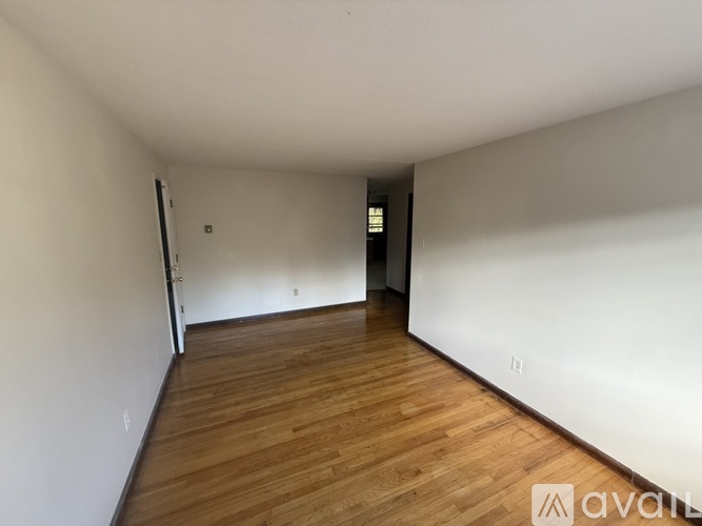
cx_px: 351
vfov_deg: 85.7
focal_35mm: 14
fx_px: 284
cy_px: 263
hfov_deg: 102.1
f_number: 2.2
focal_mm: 2.22
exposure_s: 1/99
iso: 320
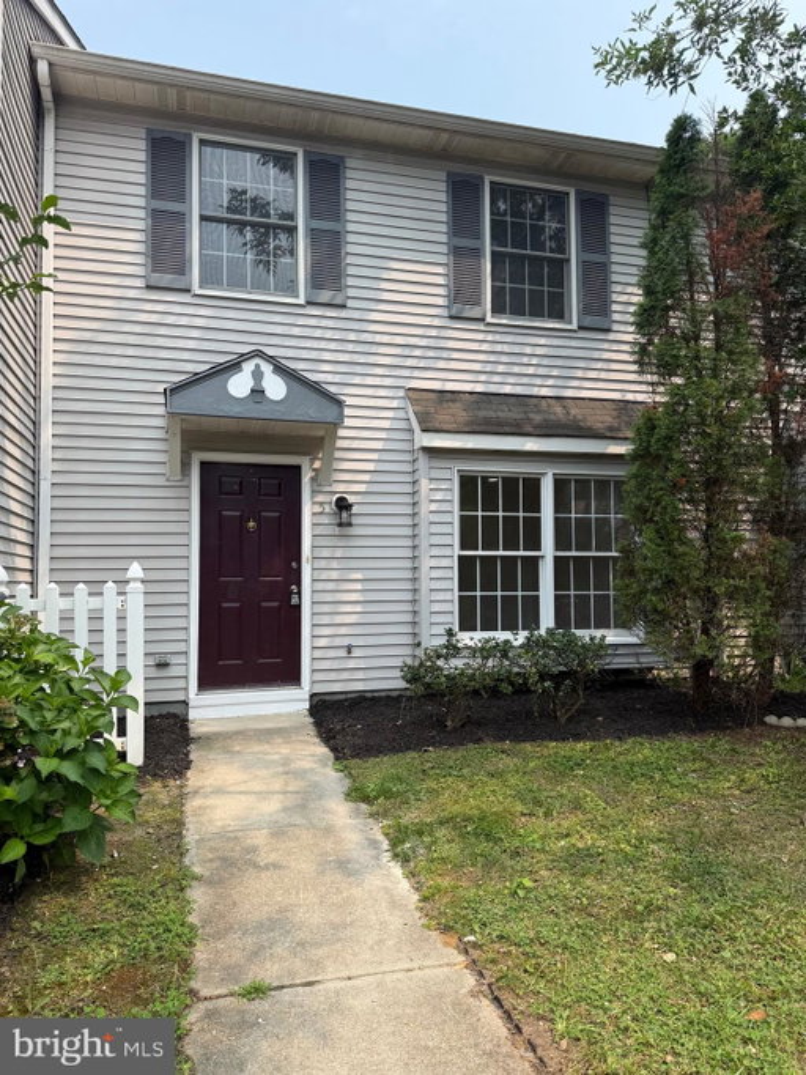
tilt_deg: +3.4
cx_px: 403
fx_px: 745
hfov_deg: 56.8
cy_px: 538
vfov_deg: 71.6
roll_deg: -0.2
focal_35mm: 24
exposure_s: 1/2110
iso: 80
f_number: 1.78
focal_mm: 6.76
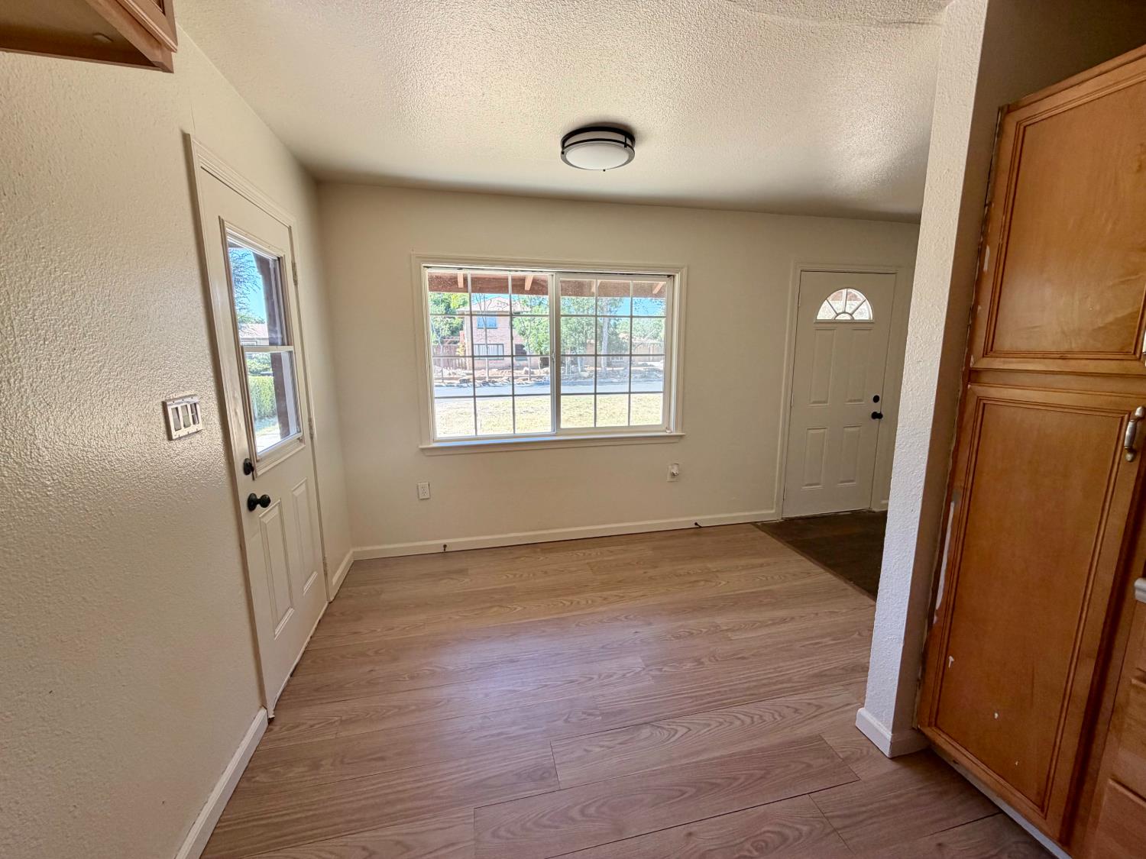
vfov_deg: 85.7
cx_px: 573
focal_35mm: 14
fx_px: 463
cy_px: 430
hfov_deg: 102.1
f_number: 2.2
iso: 100
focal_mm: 2.22
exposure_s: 1/121
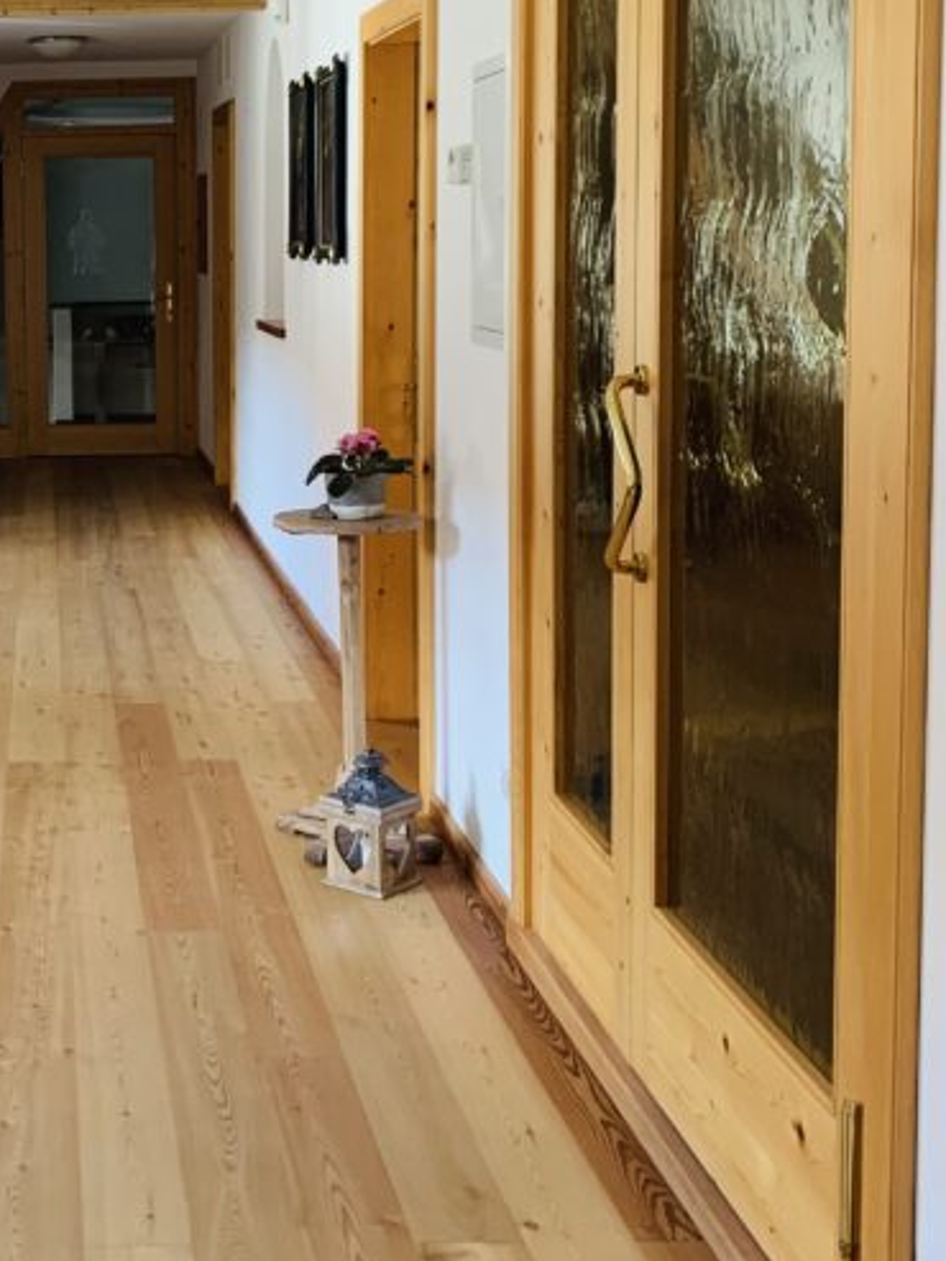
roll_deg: +1.5
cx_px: 13
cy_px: 445
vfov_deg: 35.3
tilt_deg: -5.3
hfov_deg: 25.8
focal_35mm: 54
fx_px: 1967
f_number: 1.8
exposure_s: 1/60
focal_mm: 4.25
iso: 100
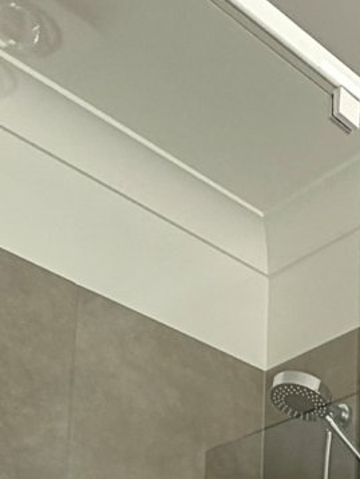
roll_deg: +0.7
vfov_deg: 21.4
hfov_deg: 17.1
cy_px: 737
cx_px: 589
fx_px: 1039
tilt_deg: +7.9
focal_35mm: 75
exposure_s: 1/121
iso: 50
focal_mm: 2.22
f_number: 2.2
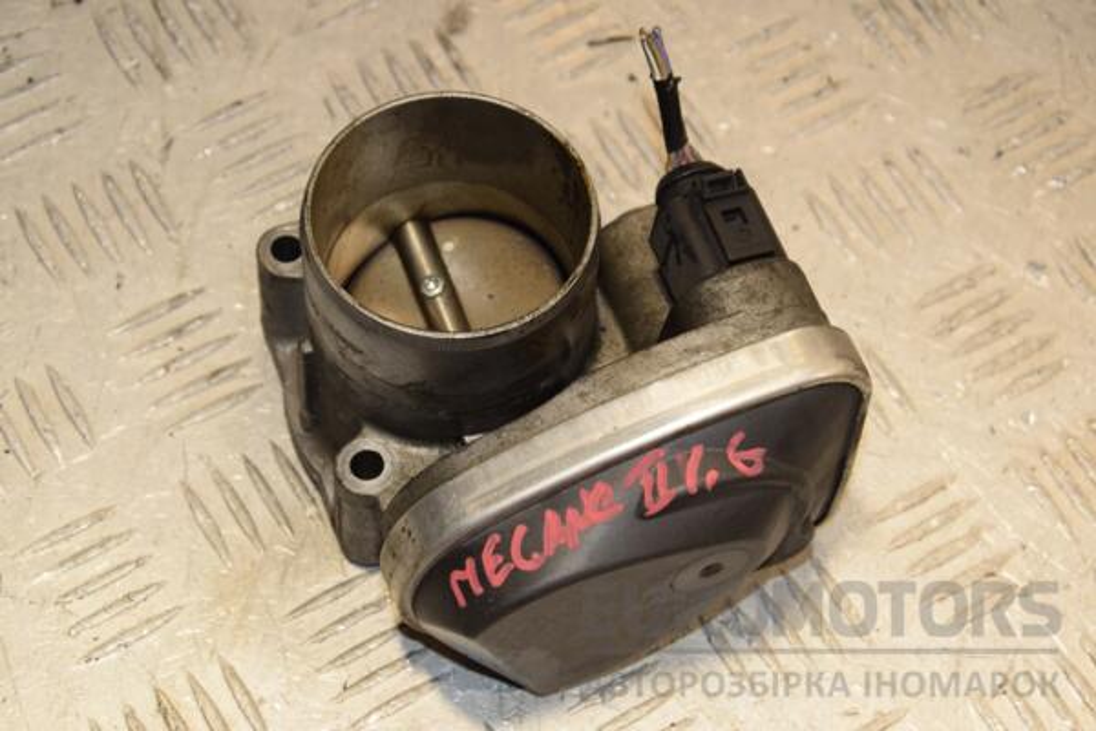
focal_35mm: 87
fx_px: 2648
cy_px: 366
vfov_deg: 15.7
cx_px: 548
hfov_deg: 23.4
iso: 800
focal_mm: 58
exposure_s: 1/200
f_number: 8
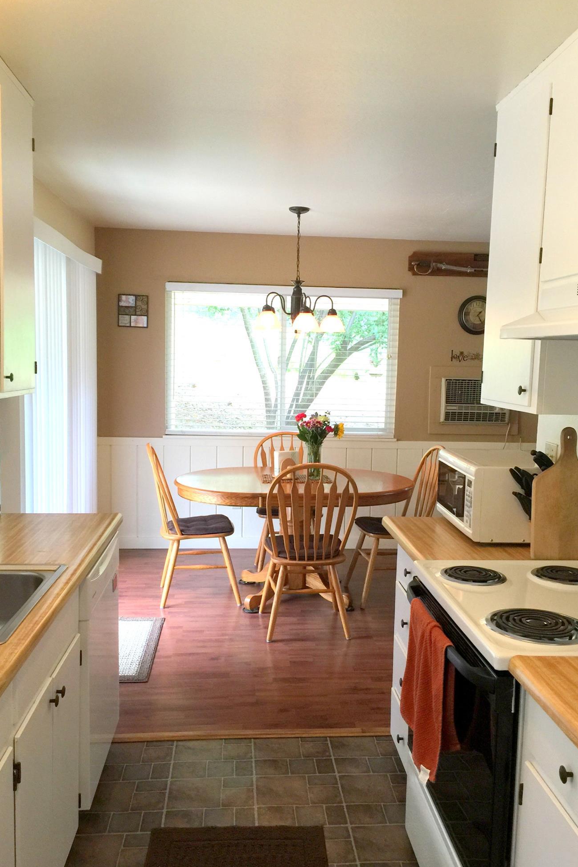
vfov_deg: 60.3
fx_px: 747
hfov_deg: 42.3
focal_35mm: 31
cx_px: 298
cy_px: 442
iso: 40
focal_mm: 4.15
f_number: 2.2
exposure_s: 1/30
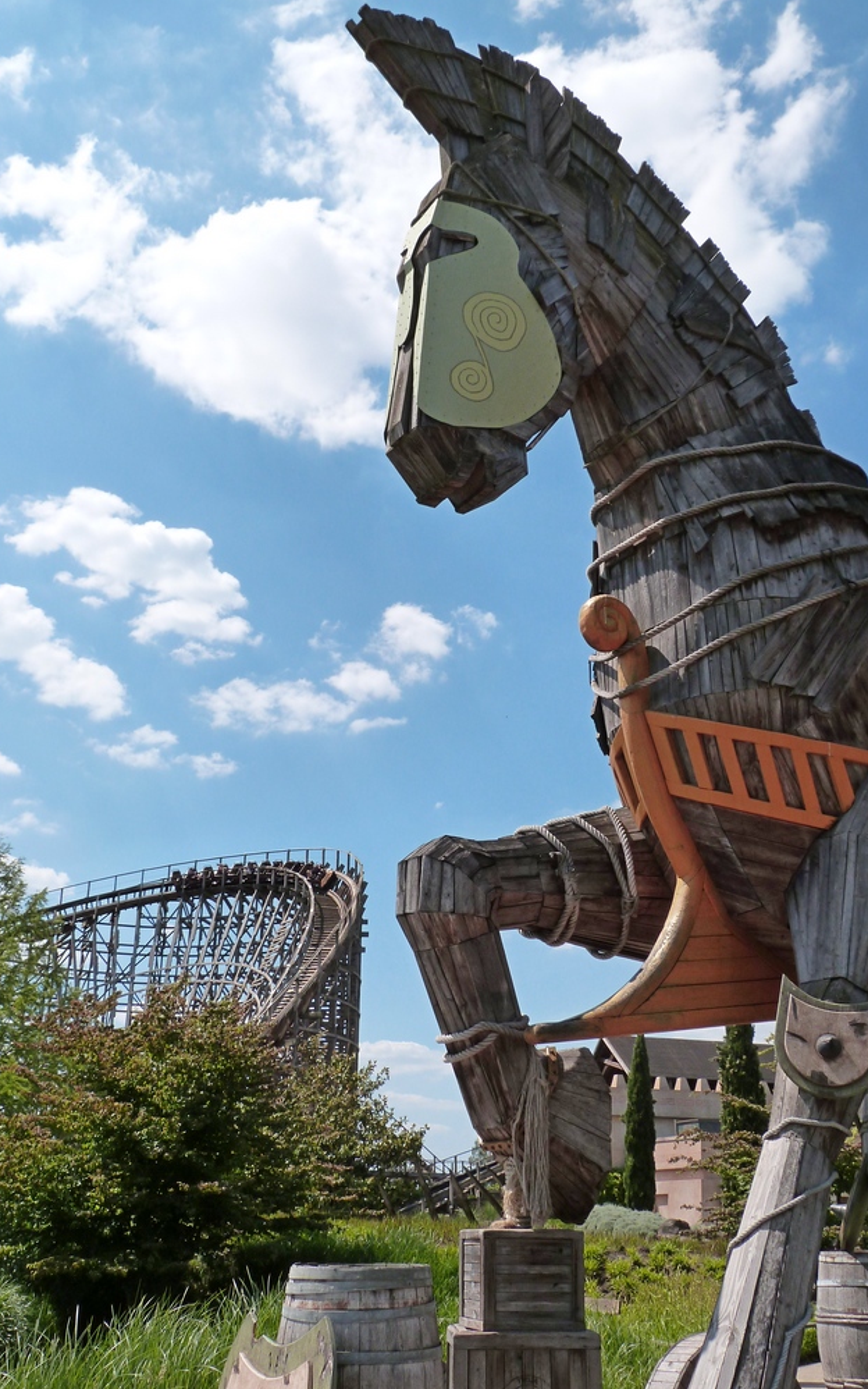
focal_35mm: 34
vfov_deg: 56.7
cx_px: 434
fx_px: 1287
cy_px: 694
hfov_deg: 37.3
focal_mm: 5.6
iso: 160
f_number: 5.6
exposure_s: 1/800
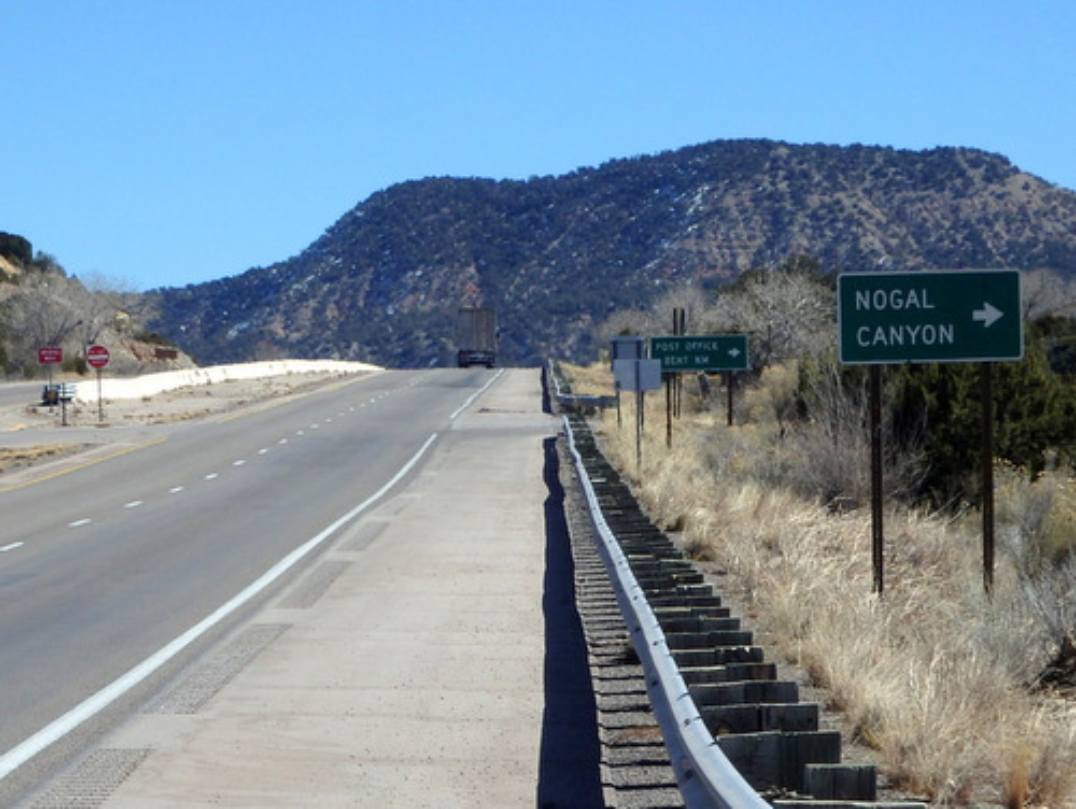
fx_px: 4356
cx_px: 538
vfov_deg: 10.6
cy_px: 404
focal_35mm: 140
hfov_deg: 14.1
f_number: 5.9
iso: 125
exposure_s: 1/640
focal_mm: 25
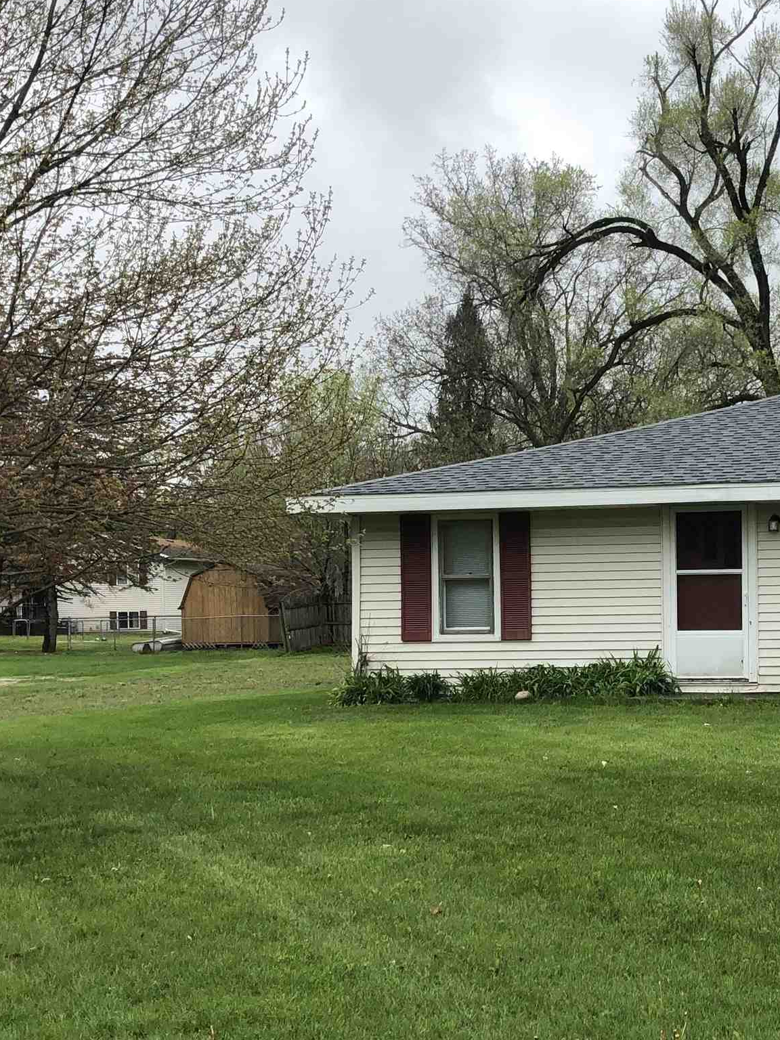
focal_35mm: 56
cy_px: 640
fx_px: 1682
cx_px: 658
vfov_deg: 34.2
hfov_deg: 25.5
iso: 20
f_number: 1.8
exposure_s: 1/440
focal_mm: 3.99
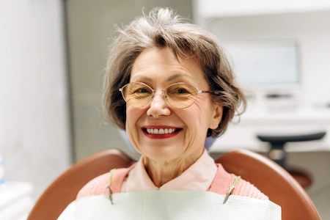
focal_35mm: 50
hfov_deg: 39.6
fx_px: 458
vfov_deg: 27.0
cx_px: 165
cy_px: 110
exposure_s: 1/200
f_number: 2
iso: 125
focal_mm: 50
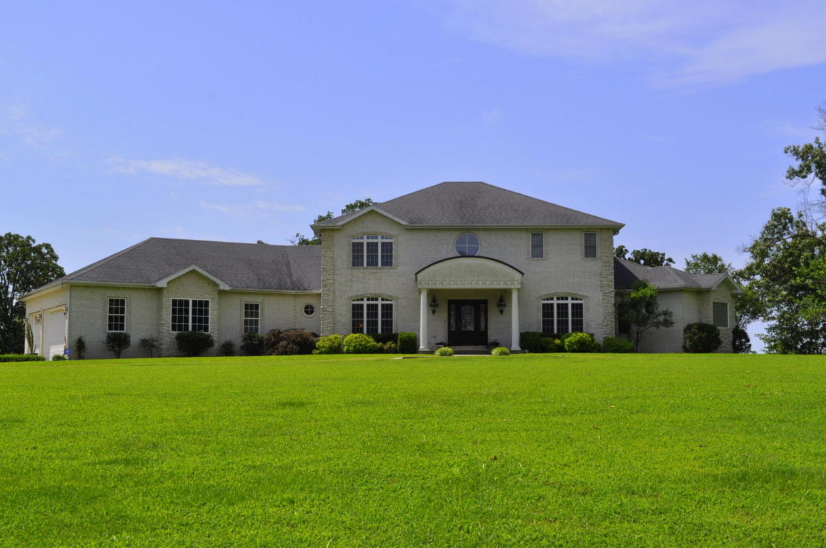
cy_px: 274
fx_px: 1031
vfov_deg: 29.8
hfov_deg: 43.6
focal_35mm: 45
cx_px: 413
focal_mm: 30
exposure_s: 1/400
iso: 200
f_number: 10
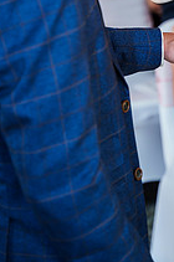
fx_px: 1026
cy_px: -4
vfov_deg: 14.3
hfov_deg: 9.6
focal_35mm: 141
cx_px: 178
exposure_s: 1/60
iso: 800
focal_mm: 66
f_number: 3.5
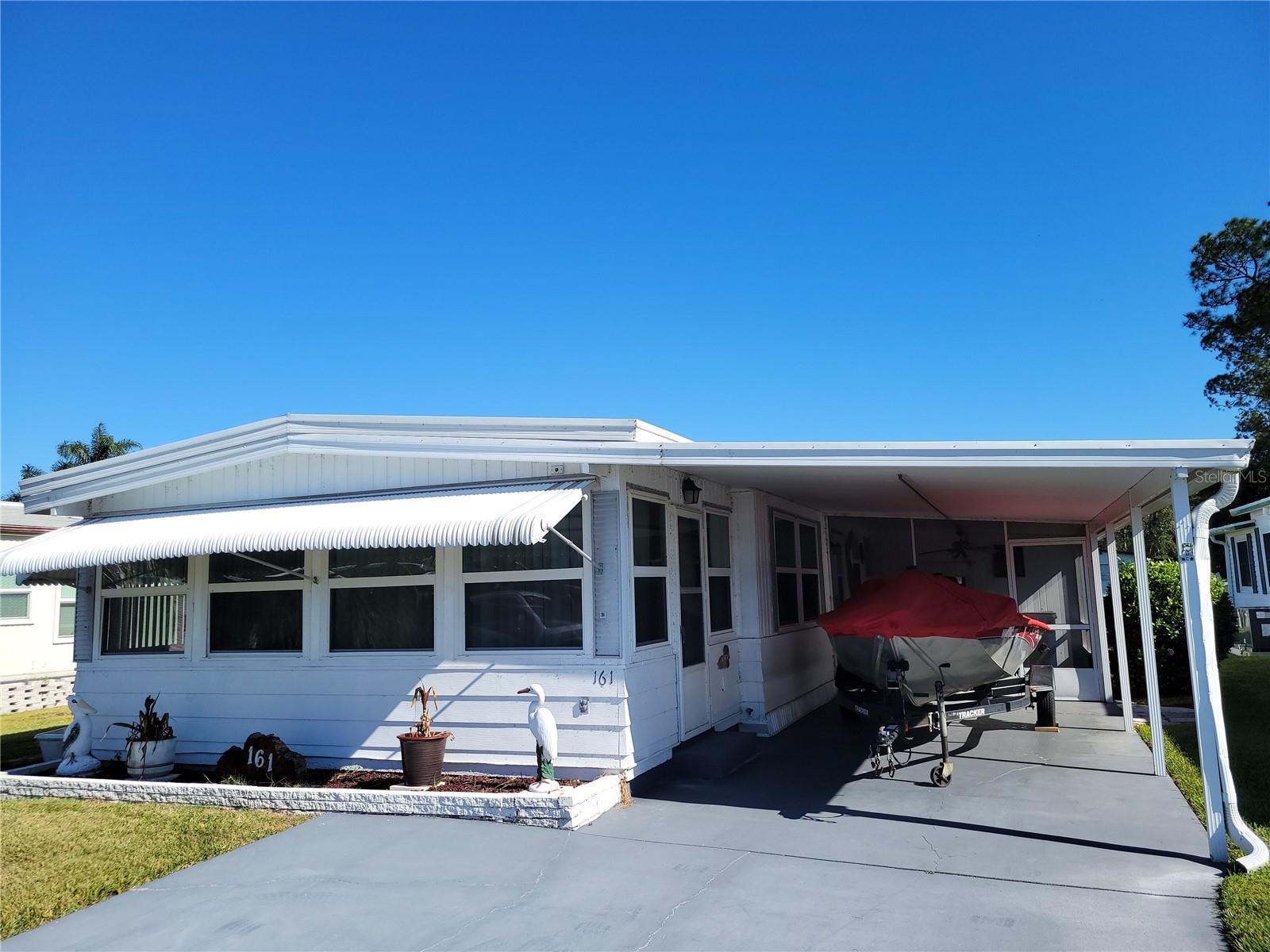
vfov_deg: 53.1
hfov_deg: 67.3
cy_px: 476
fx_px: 954
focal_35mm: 26
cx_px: 635
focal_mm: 5.4
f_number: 1.8
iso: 40
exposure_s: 1/2222
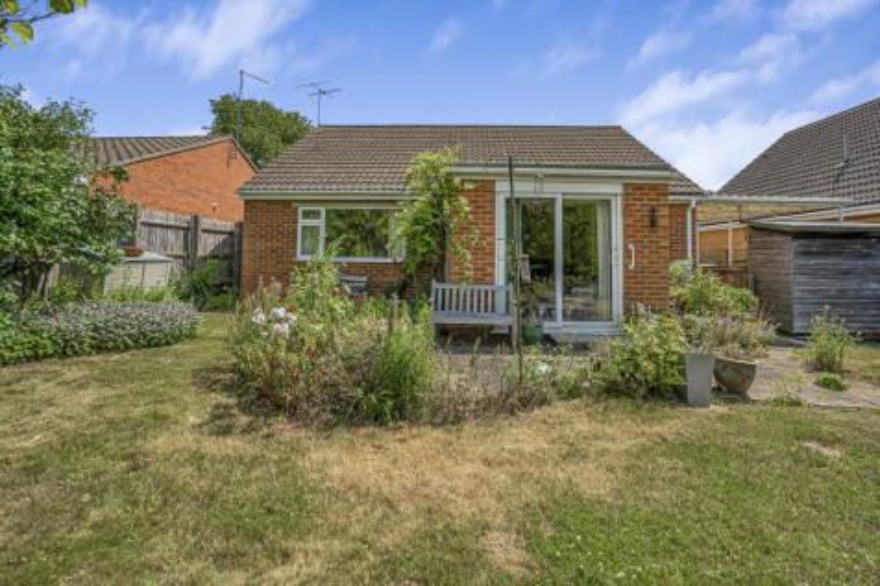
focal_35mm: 16
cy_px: 293
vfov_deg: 73.7
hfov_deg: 96.8
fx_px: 391
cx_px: 440
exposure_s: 1/1250
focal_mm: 16
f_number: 13
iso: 100
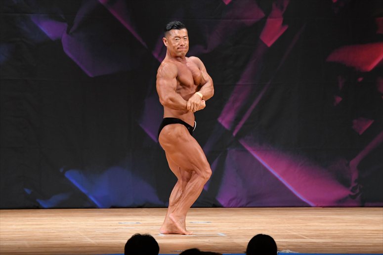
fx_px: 2871
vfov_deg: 5.1
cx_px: 192
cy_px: 128
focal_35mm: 270
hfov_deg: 7.6
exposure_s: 1/400
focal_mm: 180
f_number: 5.6
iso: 3200
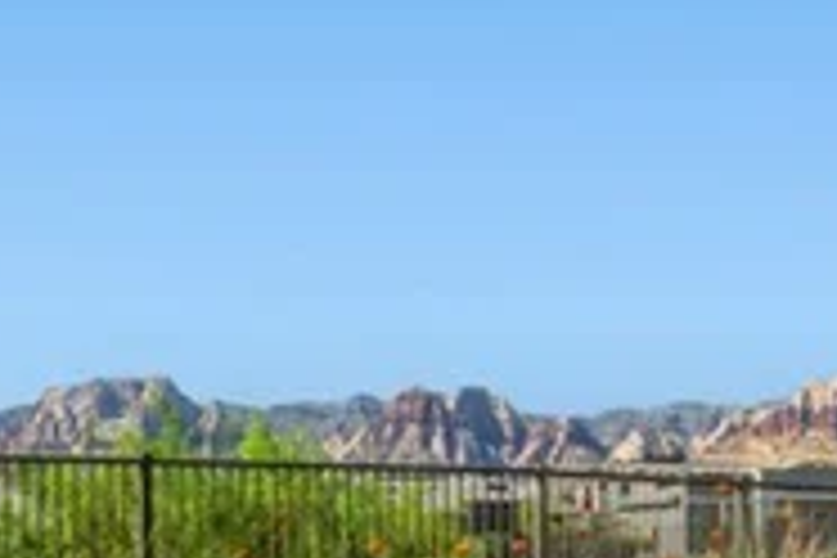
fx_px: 1790
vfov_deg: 17.4
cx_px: 576
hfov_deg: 26.1
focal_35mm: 77
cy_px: 520
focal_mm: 14
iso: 640
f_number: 8
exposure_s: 1/640
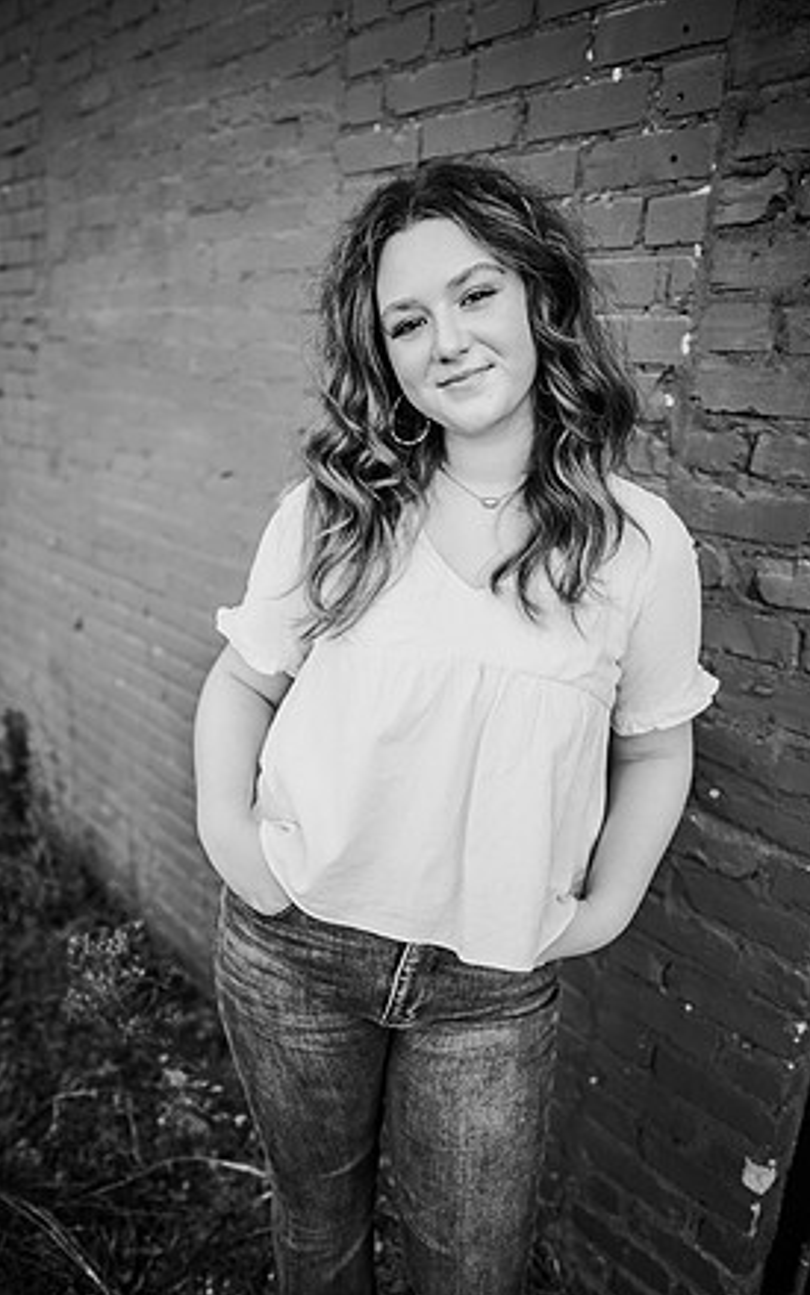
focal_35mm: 25
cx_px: 415
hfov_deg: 49.3
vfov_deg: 72.5
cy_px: 650
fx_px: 883
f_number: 2
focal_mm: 24
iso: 125
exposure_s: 1/400
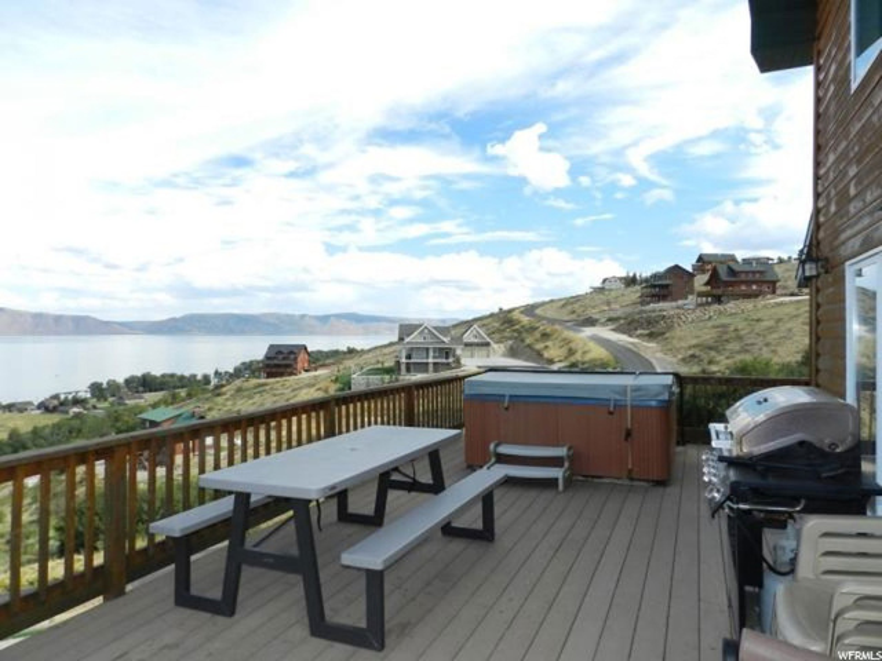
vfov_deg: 58.9
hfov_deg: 73.9
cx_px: 441
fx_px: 586
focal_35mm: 23
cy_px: 330
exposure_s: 1/800
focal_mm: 4
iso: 220
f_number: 4
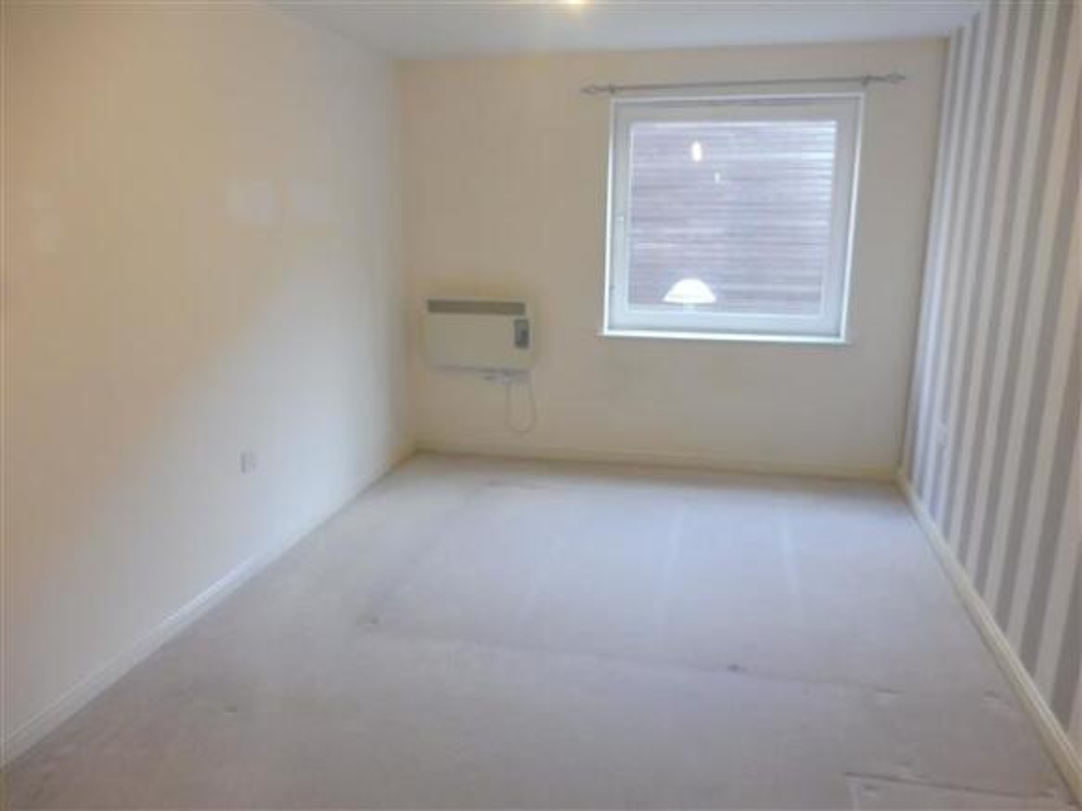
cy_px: 406
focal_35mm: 24
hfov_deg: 71.6
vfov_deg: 56.8
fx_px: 750
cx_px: 541
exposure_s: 1/60
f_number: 3.3
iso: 400
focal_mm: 4.3
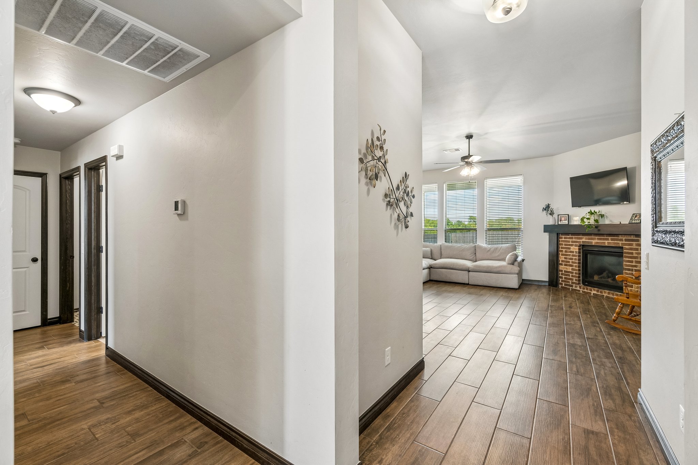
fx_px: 291
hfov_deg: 100.4
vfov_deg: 77.3
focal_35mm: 15
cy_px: 232
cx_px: 349
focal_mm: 10
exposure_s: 1/60
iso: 200
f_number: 6.3
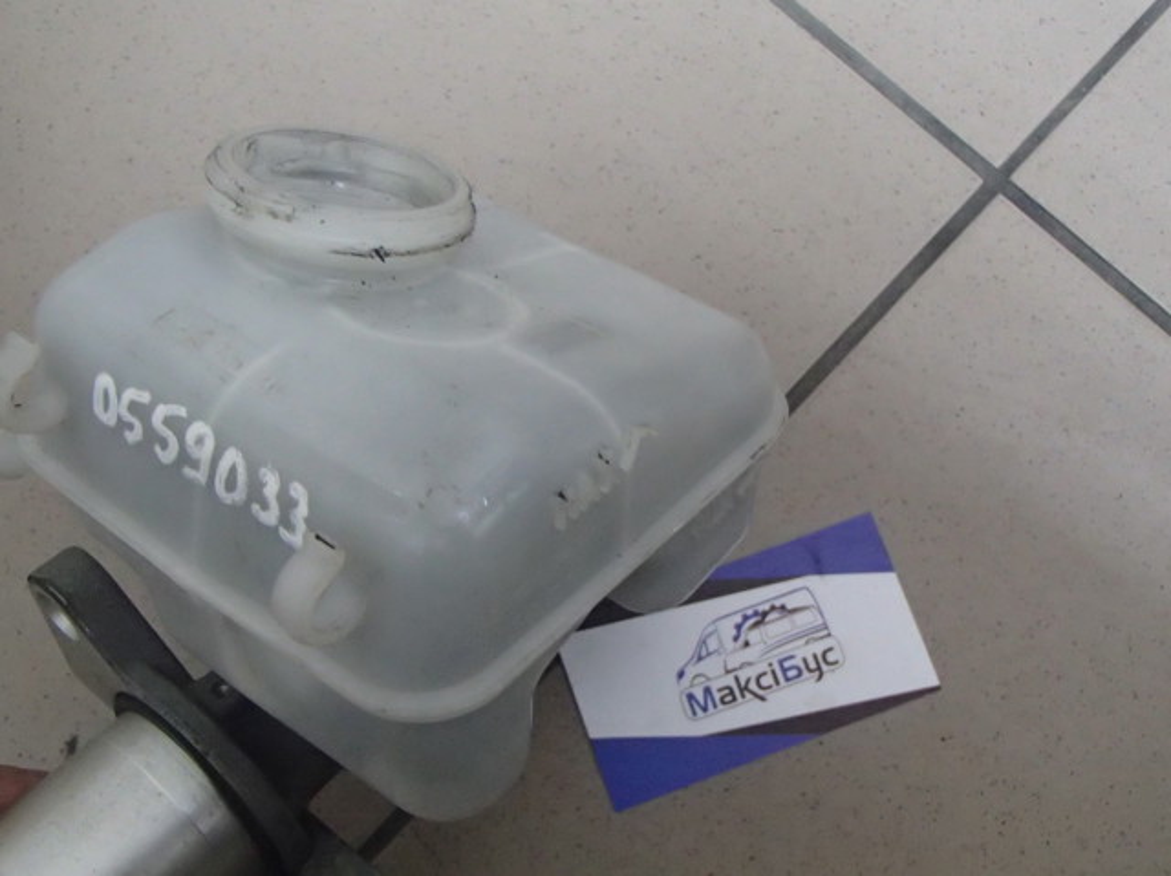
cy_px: 438
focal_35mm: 37
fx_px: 1251
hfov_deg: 50.2
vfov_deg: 38.6
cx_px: 586
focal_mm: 6.64
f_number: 4.7
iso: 1600
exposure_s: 1/20
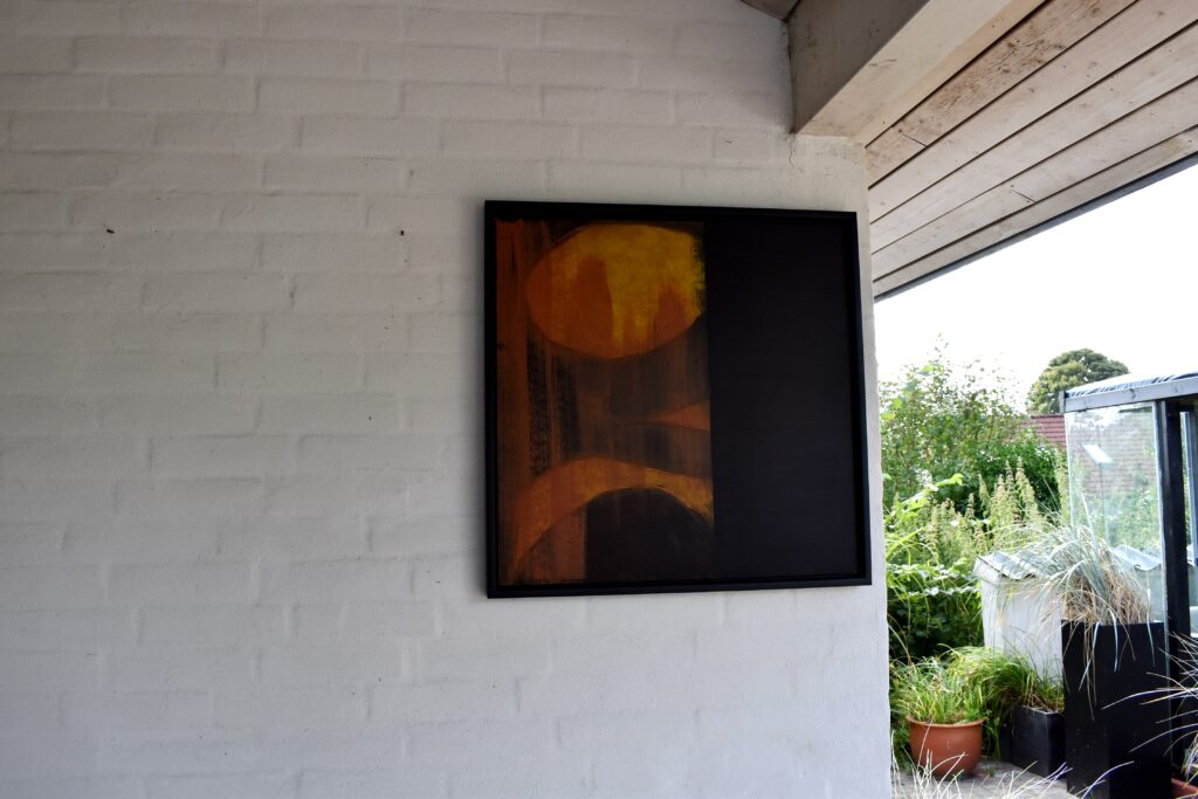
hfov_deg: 61.9
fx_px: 998
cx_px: 599
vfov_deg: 43.6
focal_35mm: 30
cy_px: 400
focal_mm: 20
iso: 400
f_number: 7.1
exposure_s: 1/200
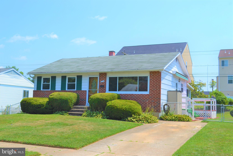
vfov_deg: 31.9
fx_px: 272
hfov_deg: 46.4
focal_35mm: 42
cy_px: 78
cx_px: 116
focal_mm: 28
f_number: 8
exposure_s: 1/250
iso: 100
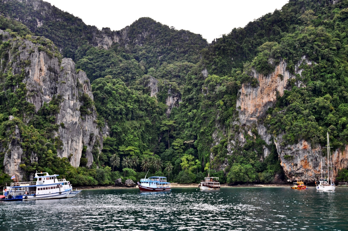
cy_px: 116
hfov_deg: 26.0
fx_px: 753
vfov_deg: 17.4
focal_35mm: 78
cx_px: 174
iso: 200
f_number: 5.6
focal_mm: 52
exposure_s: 1/125
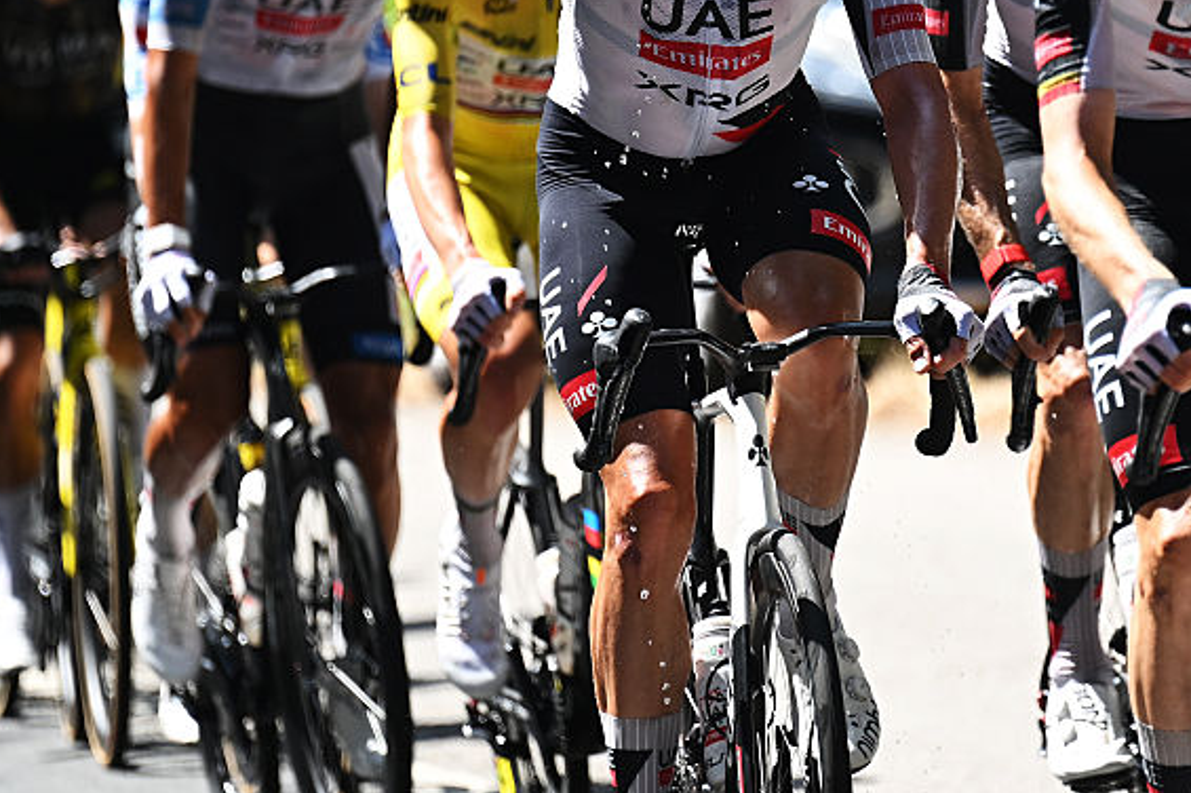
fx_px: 17986
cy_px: 116
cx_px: 826
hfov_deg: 3.8
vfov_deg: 2.5
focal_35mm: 544
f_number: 2.8
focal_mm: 200
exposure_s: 1/1600
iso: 250
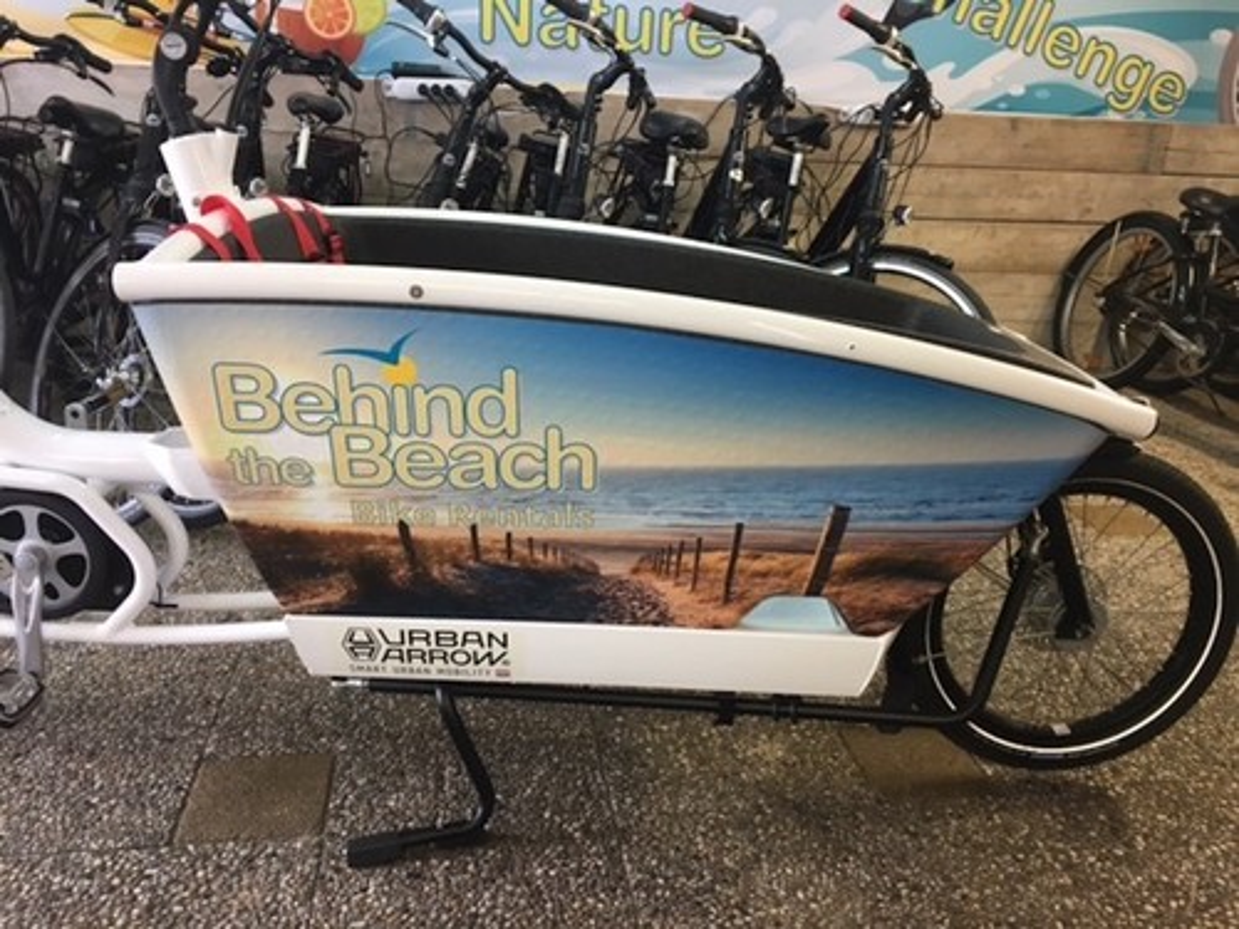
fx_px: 1038
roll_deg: -2.6
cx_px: 620
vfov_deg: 48.2
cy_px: 464
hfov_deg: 61.7
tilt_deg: -19.0
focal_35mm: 29
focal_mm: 4.15
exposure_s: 1/33
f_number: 2.2
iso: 100
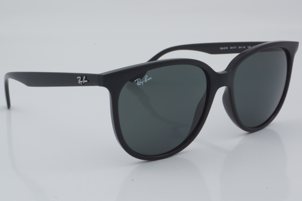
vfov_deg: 18.2
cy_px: 100
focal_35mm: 75
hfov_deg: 27.0
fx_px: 629
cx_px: 151
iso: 100
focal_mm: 50
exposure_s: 1/4
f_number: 29
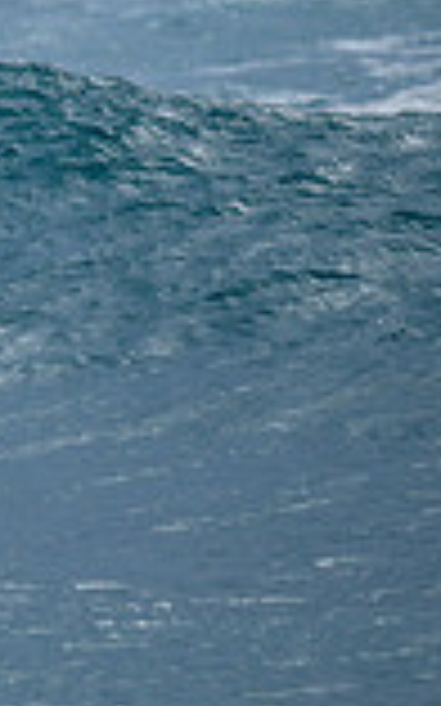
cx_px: -738
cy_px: 137
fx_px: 57954
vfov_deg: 0.7
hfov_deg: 0.4
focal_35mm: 3011
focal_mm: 800
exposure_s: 1/2000
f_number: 6.3
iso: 360
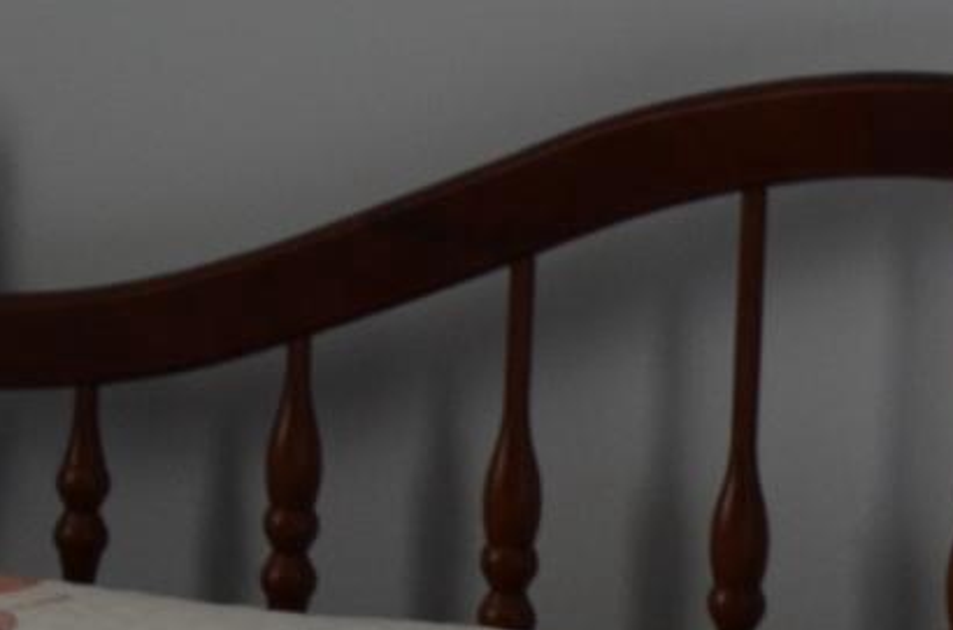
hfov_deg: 7.6
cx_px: -800
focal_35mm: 262
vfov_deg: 5.1
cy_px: -674
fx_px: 6930
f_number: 4
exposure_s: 1/60
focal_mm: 35
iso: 400
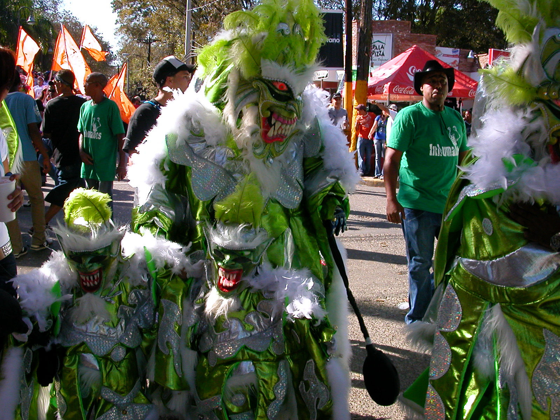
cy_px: 210
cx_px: 280
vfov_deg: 38.7
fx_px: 599
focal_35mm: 37
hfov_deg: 50.1
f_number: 4.5
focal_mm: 5.6
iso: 100
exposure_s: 1/268
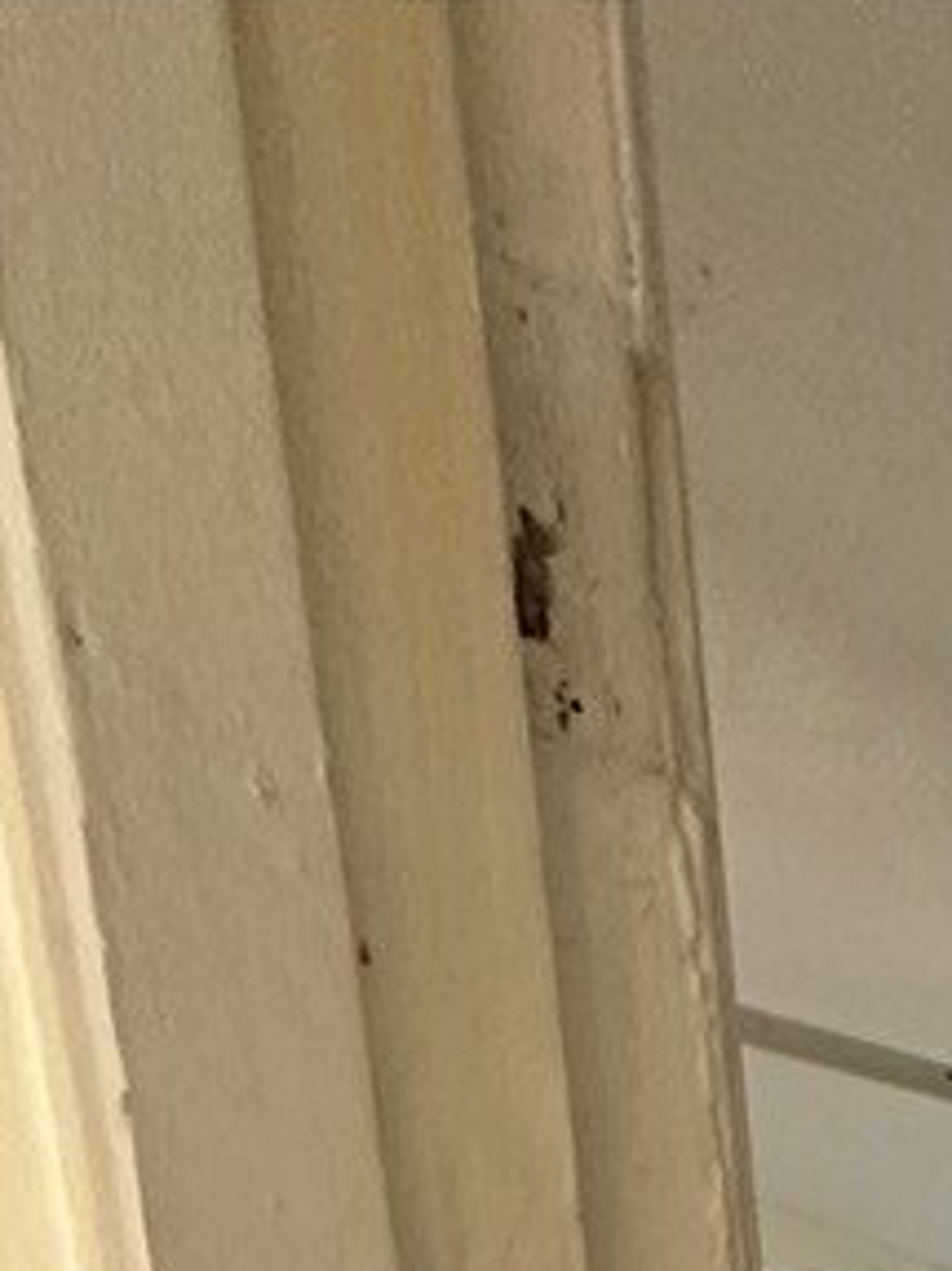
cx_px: 1665
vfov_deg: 22.7
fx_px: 1835
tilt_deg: -12.3
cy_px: 2254
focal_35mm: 50
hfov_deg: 21.0
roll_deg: +0.5
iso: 320
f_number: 2.2
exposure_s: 1/71
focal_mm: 2.22
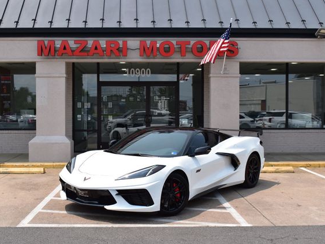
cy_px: 121
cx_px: 145
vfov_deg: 30.5
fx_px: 446
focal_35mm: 48
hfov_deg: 40.0
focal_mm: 29
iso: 320
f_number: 11
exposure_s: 1/500
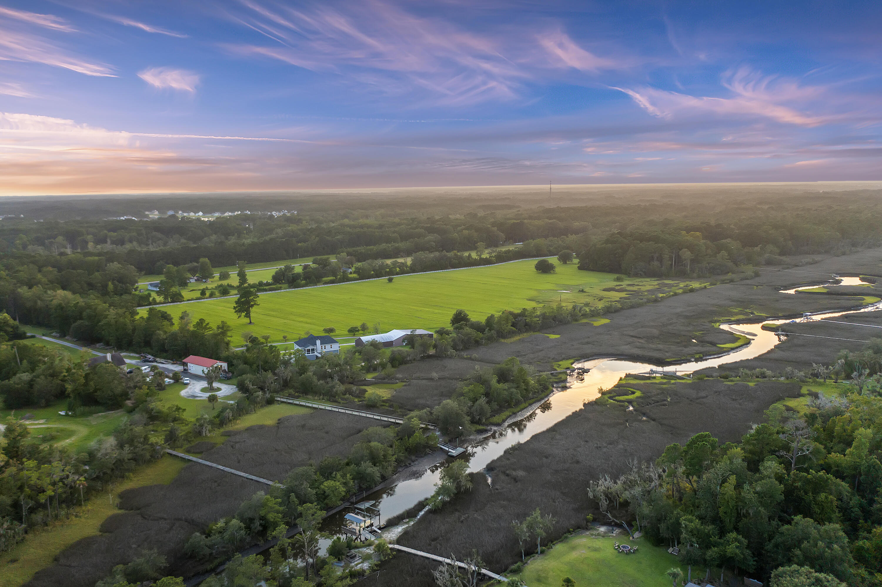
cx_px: 441
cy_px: 294
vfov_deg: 46.4
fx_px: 686
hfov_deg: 65.5
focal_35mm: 28
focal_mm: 10.26
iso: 100
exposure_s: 1/30
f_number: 3.2
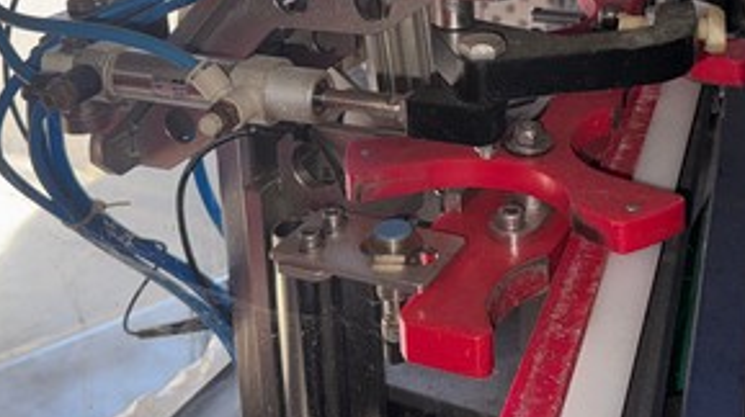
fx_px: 1145
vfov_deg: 20.1
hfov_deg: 35.8
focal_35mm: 58
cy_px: 18
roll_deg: -1.2
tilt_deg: -18.3
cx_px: 485
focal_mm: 6.76
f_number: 1.78
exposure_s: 1/376
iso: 80
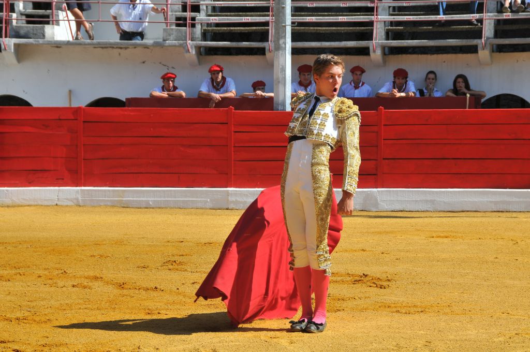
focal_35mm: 135
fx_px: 1985
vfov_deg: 10.1
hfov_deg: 15.2
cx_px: 265
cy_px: 176
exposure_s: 1/350
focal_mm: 90
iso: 200
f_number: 8
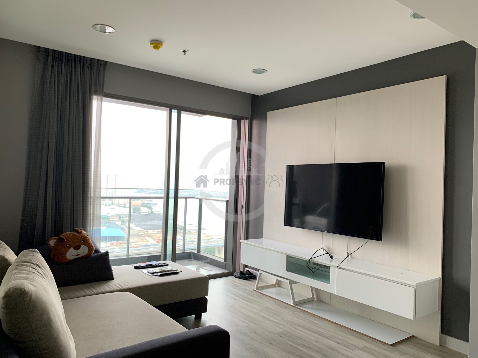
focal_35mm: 26
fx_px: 359
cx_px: 239
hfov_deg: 67.3
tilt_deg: +1.1
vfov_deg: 53.1
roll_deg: -2.0
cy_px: 179
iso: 100
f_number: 1.8
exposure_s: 1/60
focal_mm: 4.25
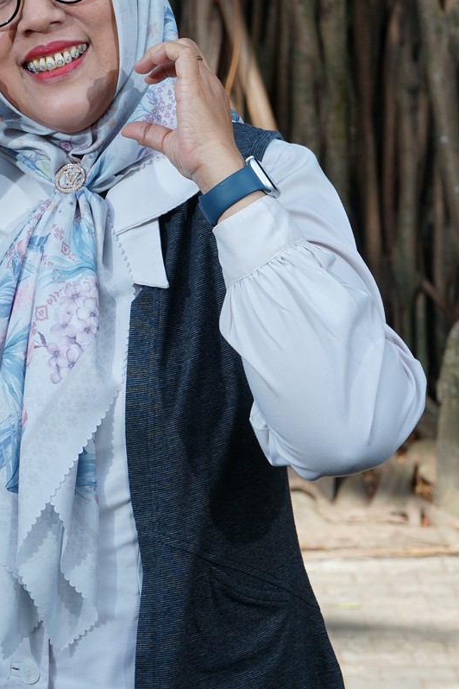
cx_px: 62
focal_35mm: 94
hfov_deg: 14.4
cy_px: 318
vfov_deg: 21.7
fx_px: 1798
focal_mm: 50
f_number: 7.1
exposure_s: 1/160
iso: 125
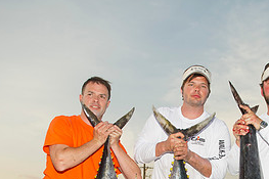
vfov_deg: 23.9
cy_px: 194
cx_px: 188
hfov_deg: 37.0
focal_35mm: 53
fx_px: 396
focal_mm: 24
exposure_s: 1/250
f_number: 3.2
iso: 125
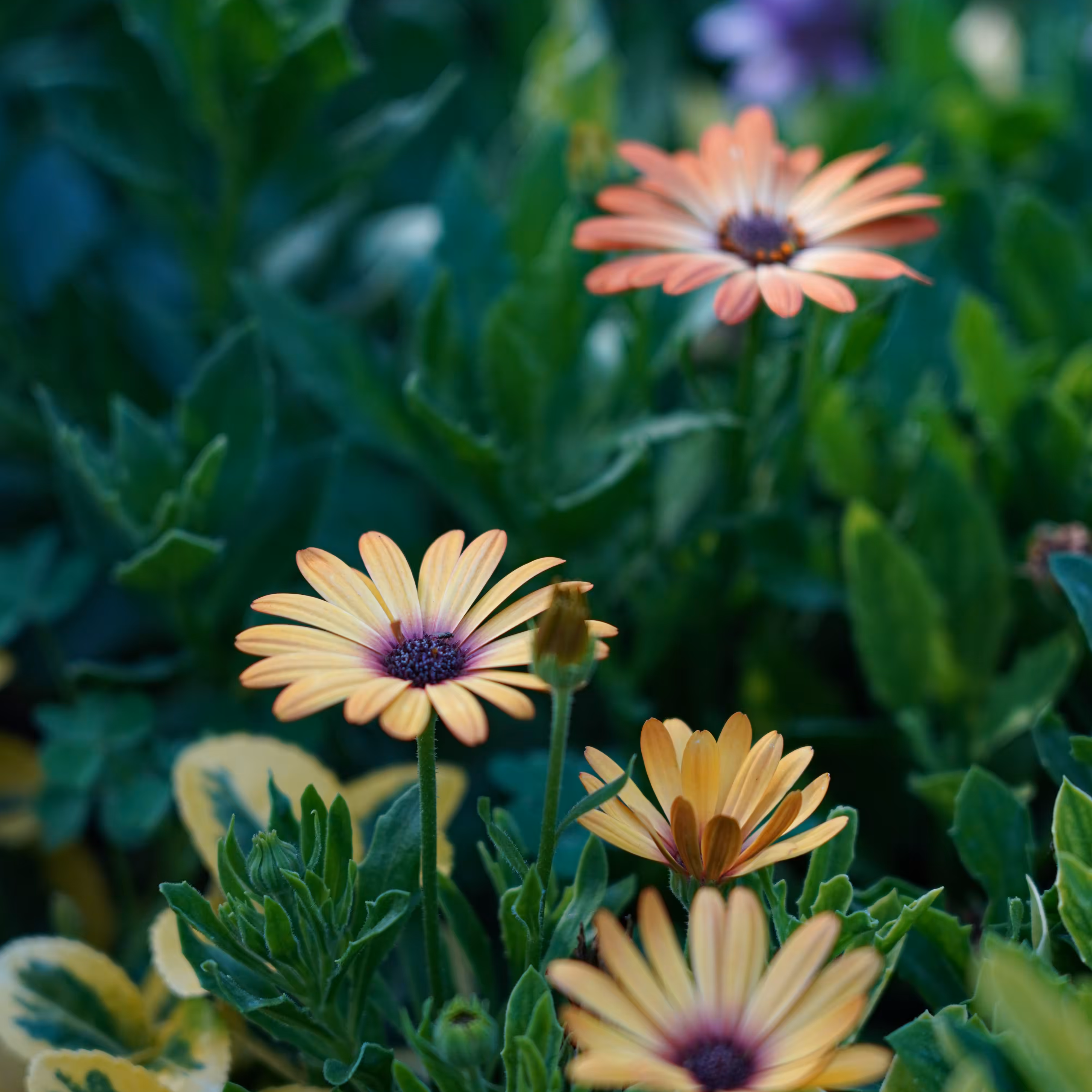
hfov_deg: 13.0
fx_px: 4783
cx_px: 546
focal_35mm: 134
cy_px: 596
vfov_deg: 13.0
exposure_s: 1/800
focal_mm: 105
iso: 800
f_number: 4
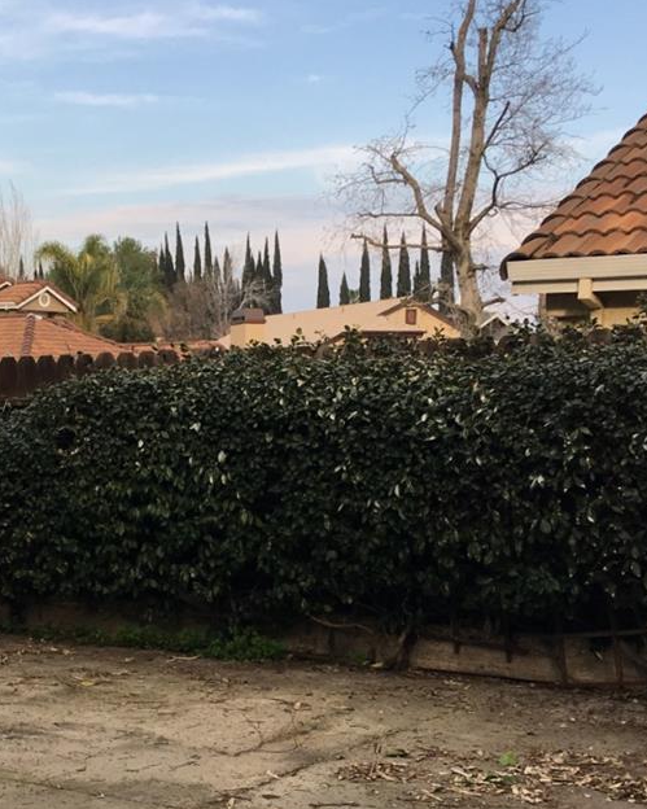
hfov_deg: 21.8
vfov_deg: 27.6
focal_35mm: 68
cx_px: 31
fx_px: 1628
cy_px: 576
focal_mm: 4.15
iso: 25
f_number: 2.2
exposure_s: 1/845
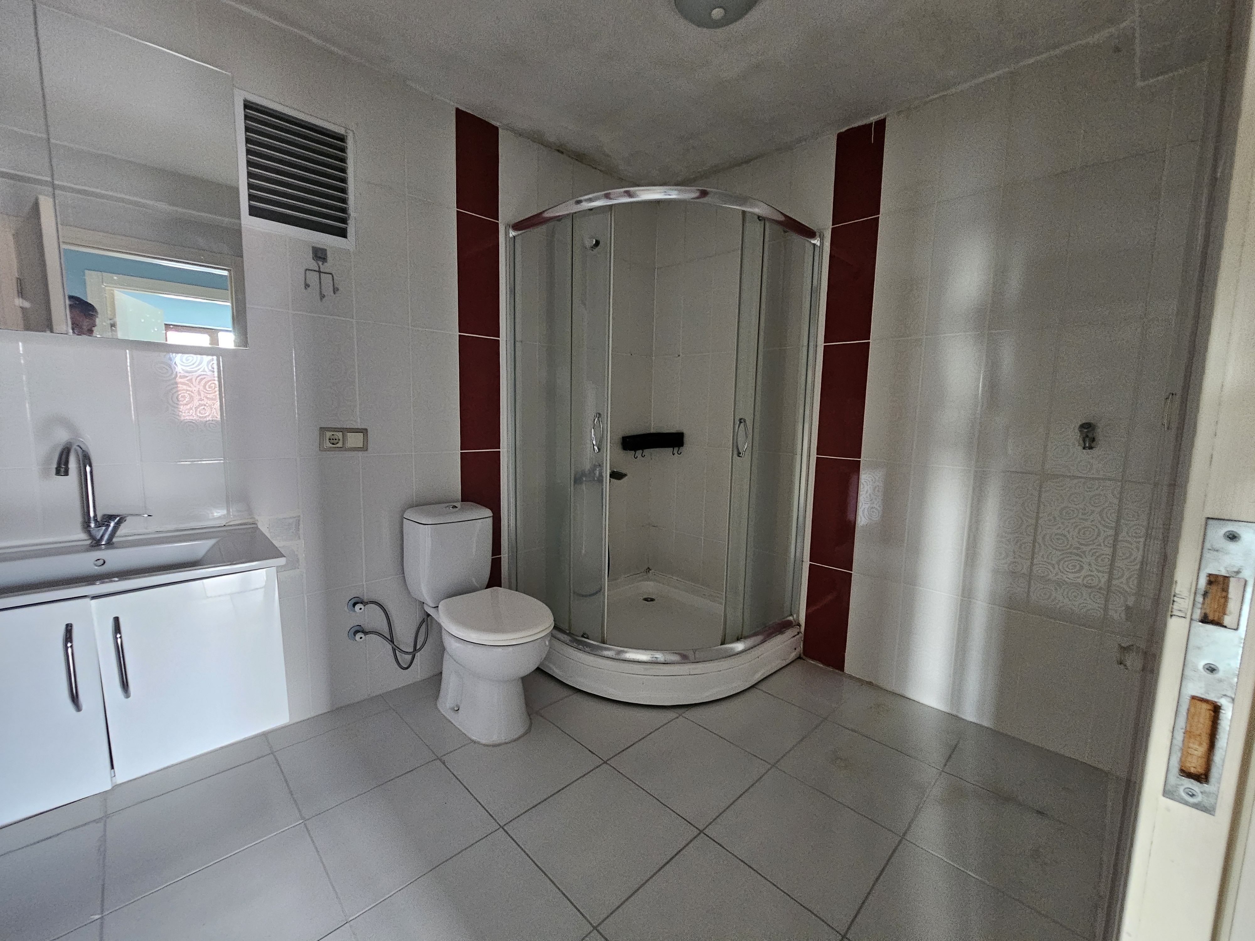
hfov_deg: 106.2
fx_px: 471
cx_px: 628
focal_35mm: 13
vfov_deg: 89.9
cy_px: 470
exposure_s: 1/25
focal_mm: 2.2
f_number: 2.2
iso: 800
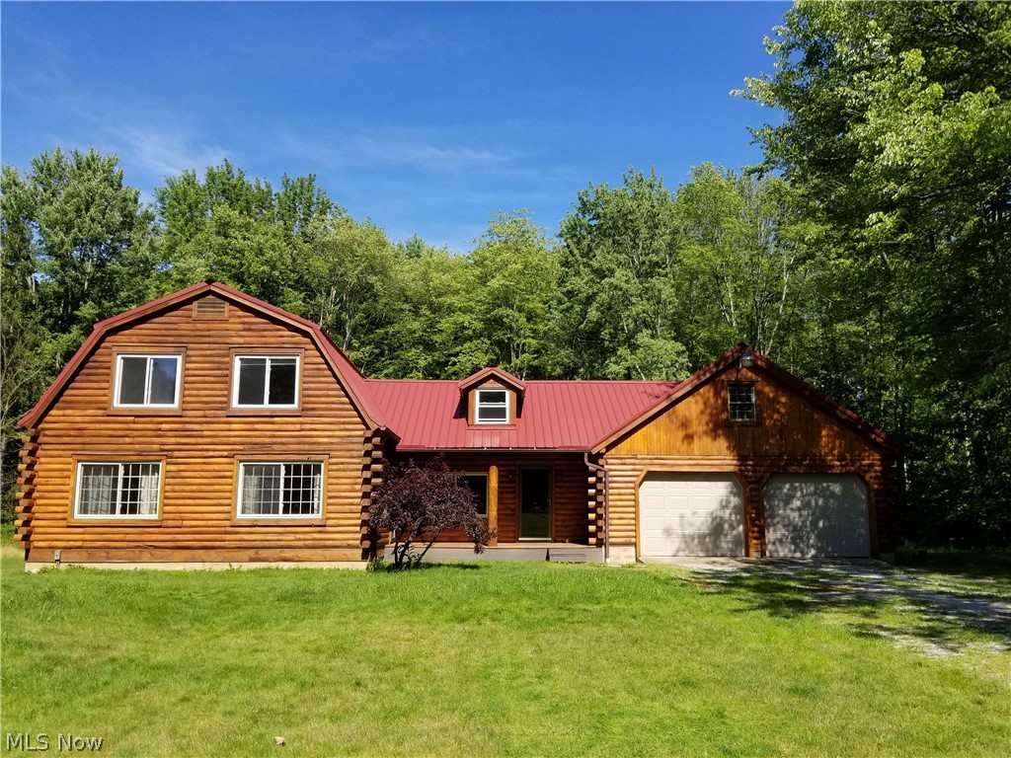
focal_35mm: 26
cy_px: 379
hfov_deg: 67.3
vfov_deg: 53.1
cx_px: 506
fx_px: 759
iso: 50
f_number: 1.7
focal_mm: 4.25
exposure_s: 1/1764
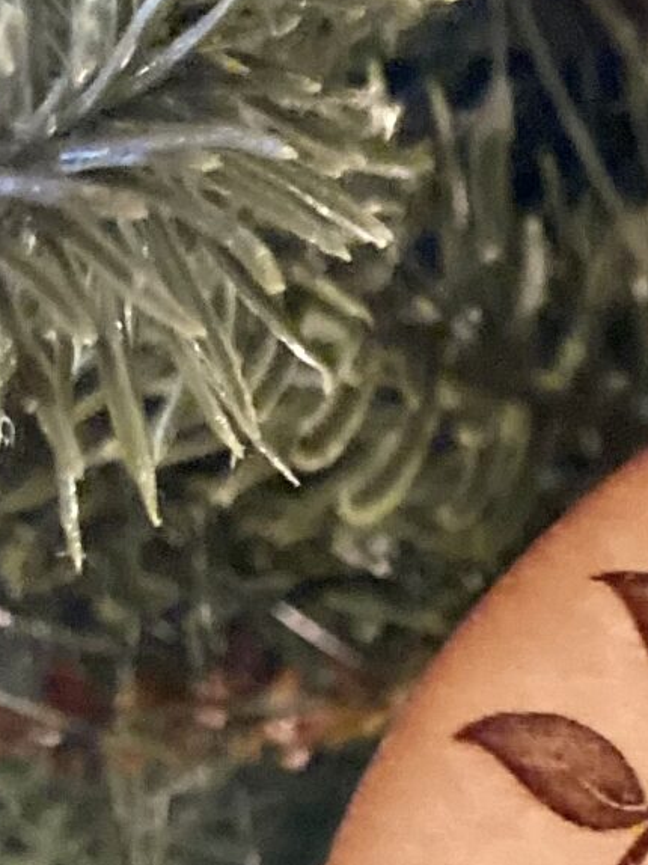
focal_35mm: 116
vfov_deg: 15.8
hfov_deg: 11.8
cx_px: 1144
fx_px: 2897
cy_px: 1237
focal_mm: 4.25
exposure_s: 1/30
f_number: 1.8
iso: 800
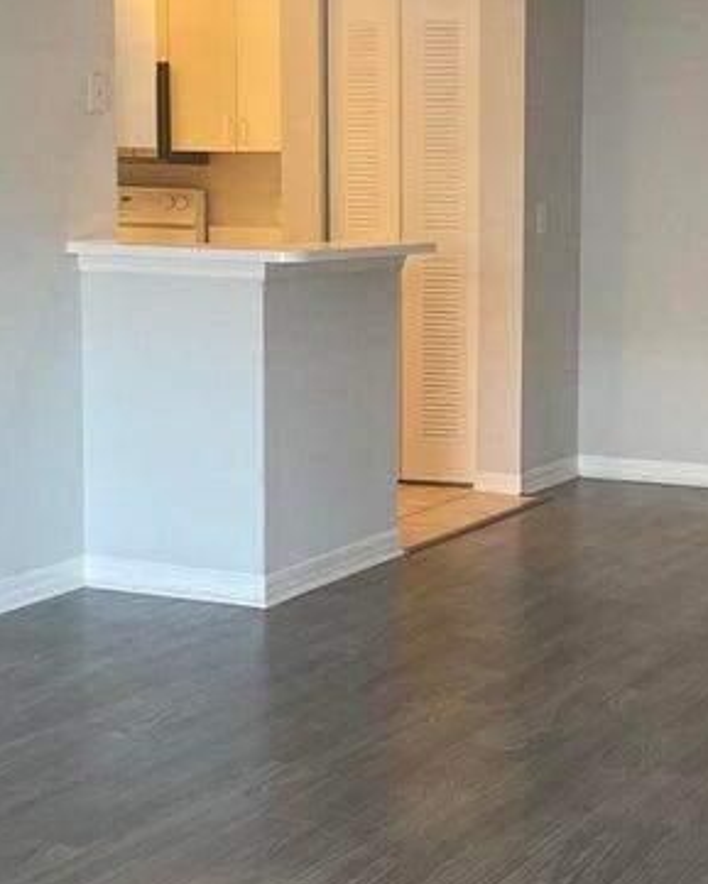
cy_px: 389
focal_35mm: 72
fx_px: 1885
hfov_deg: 21.1
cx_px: 544
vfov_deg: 26.4
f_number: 1.6
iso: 125
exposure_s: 1/120
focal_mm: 5.1
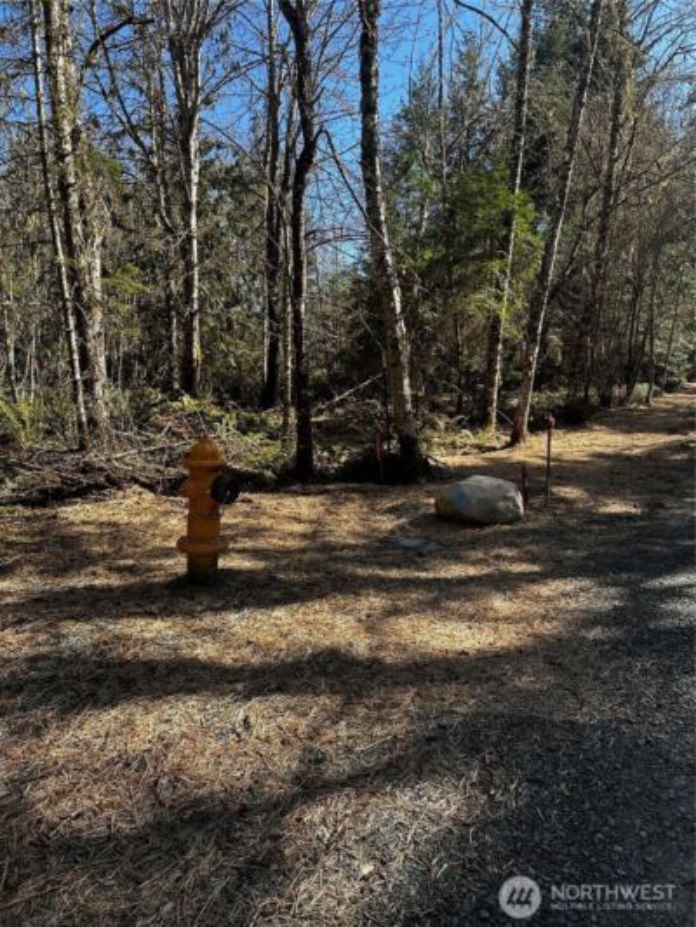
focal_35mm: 24
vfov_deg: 71.6
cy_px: 464
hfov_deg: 56.8
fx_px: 643
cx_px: 348
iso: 80
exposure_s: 1/1072
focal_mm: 6.86
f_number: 1.78
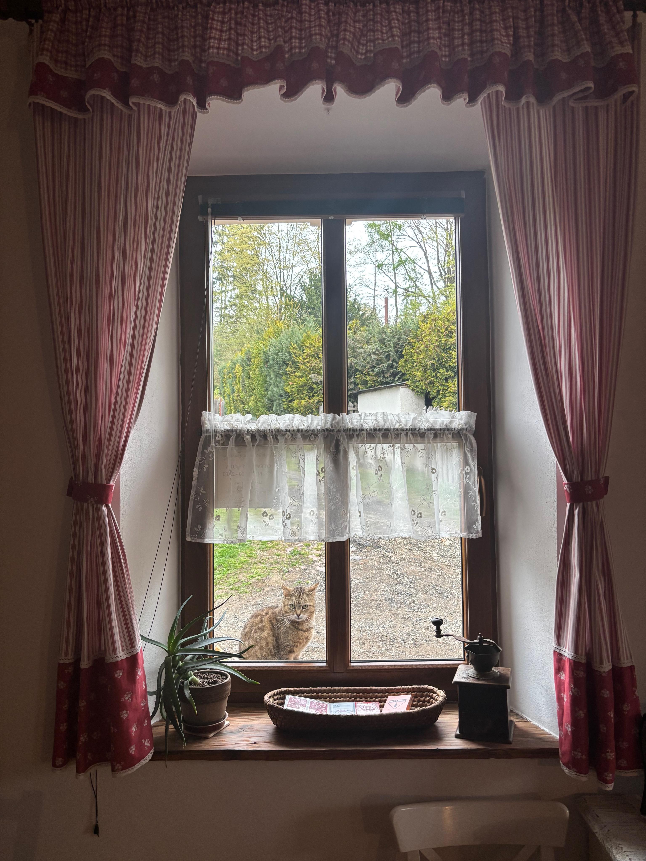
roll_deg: +0.5
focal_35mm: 26
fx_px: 647
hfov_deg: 53.1
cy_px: 430
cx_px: 323
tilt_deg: +2.6
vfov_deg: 67.3
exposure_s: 1/88
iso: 125
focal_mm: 5.96
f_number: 1.6
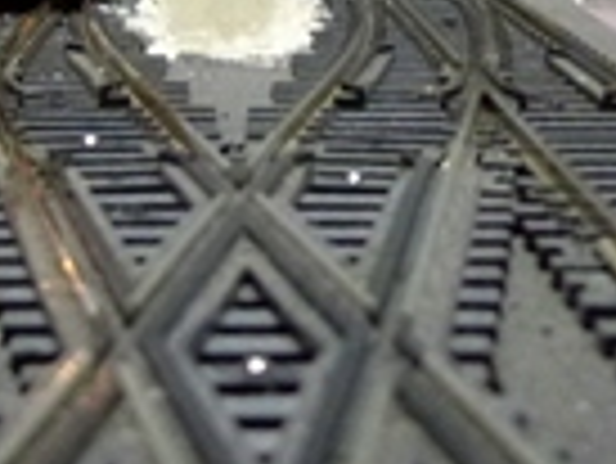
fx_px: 2084
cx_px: 193
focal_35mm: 117
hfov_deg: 16.8
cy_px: -234
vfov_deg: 12.1
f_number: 3.1
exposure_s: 1/20
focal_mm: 4.5
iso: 400
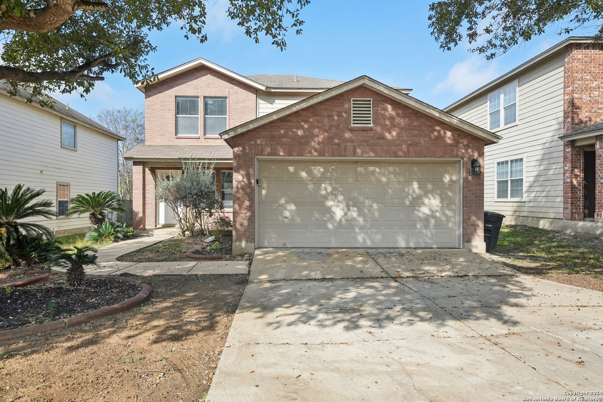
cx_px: 302
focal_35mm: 23
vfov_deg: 55.1
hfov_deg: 76.1
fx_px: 385
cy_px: 201
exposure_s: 1/500
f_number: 8
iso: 400
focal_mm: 23
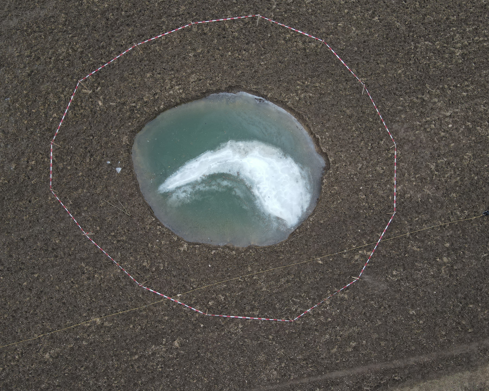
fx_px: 376
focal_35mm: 26
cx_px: 252
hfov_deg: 66.0
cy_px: 194
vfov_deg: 54.9
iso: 100
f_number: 2.8
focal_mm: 4.5
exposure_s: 1/100
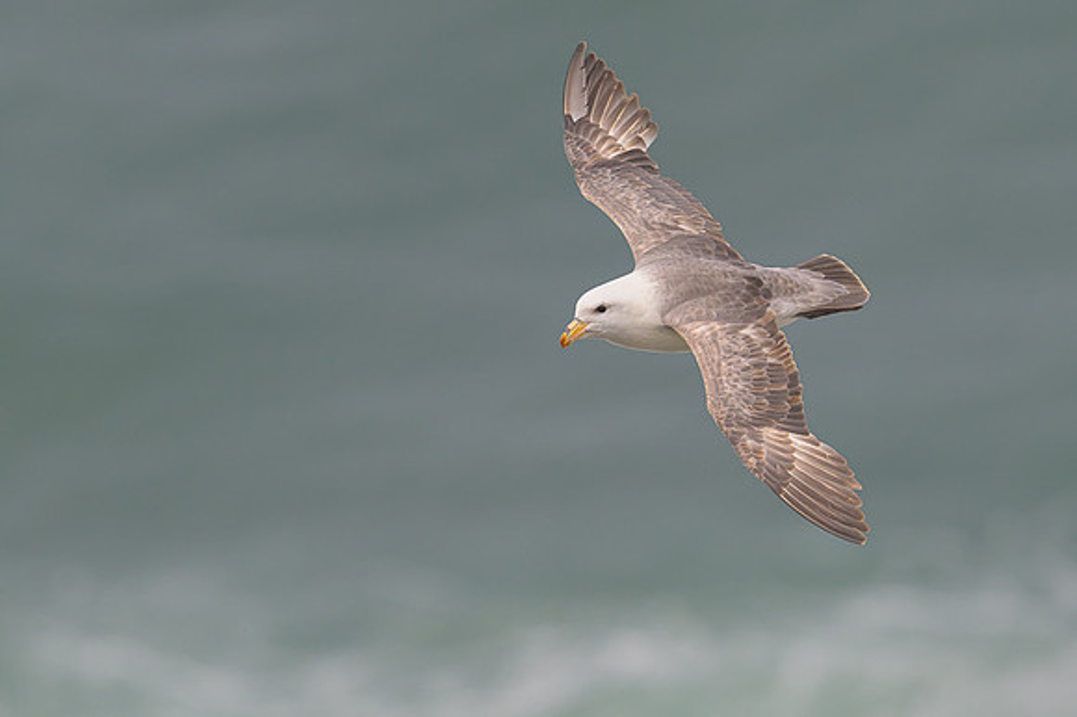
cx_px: 722
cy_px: 335
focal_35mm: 751
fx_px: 22452
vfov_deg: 1.8
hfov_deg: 2.7
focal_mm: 560
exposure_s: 1/3200
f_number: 6.3
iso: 800
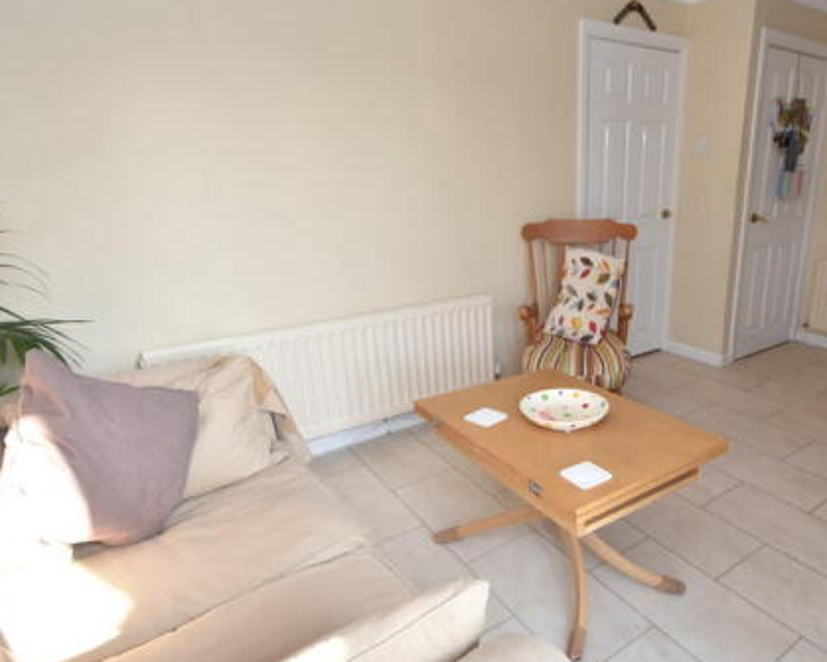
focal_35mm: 22
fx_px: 538
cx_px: 564
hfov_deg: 72.4
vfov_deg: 63.0
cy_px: 359
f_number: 5.6
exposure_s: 1/125
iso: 500
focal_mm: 10
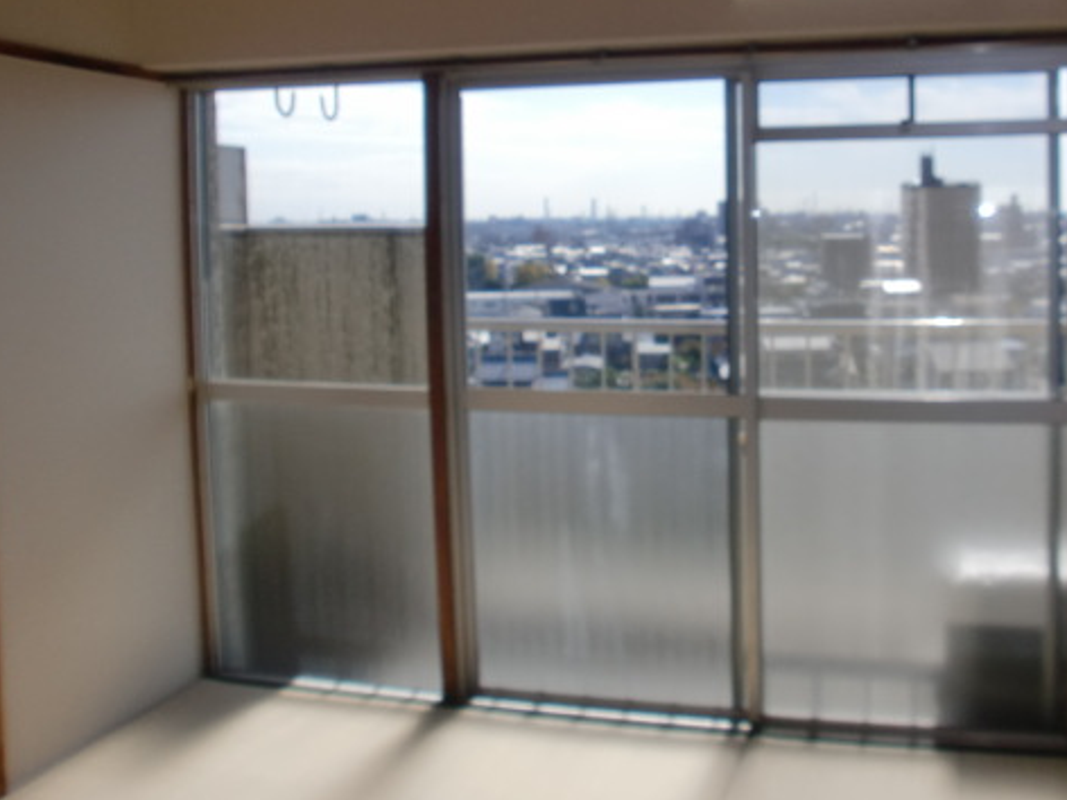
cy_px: 278
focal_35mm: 38
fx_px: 1171
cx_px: 712
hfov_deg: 48.2
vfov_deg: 37.4
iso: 64
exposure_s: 1/200
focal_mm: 4.65
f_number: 7.8
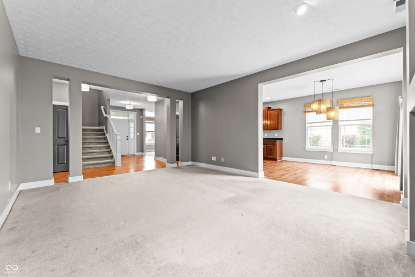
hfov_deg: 104.3
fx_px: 161
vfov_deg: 81.2
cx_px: 208
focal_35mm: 14
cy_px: 138
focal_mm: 14
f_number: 5.6
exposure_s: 1/6
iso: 100
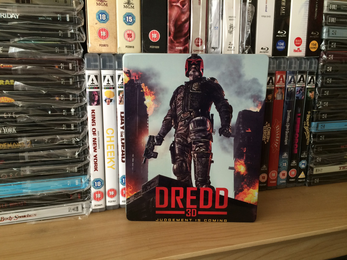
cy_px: 130
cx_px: 174
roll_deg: -0.4
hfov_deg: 61.7
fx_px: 291
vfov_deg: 48.2
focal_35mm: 29
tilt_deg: -11.1
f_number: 2.2
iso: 80
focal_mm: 4.15
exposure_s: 1/30
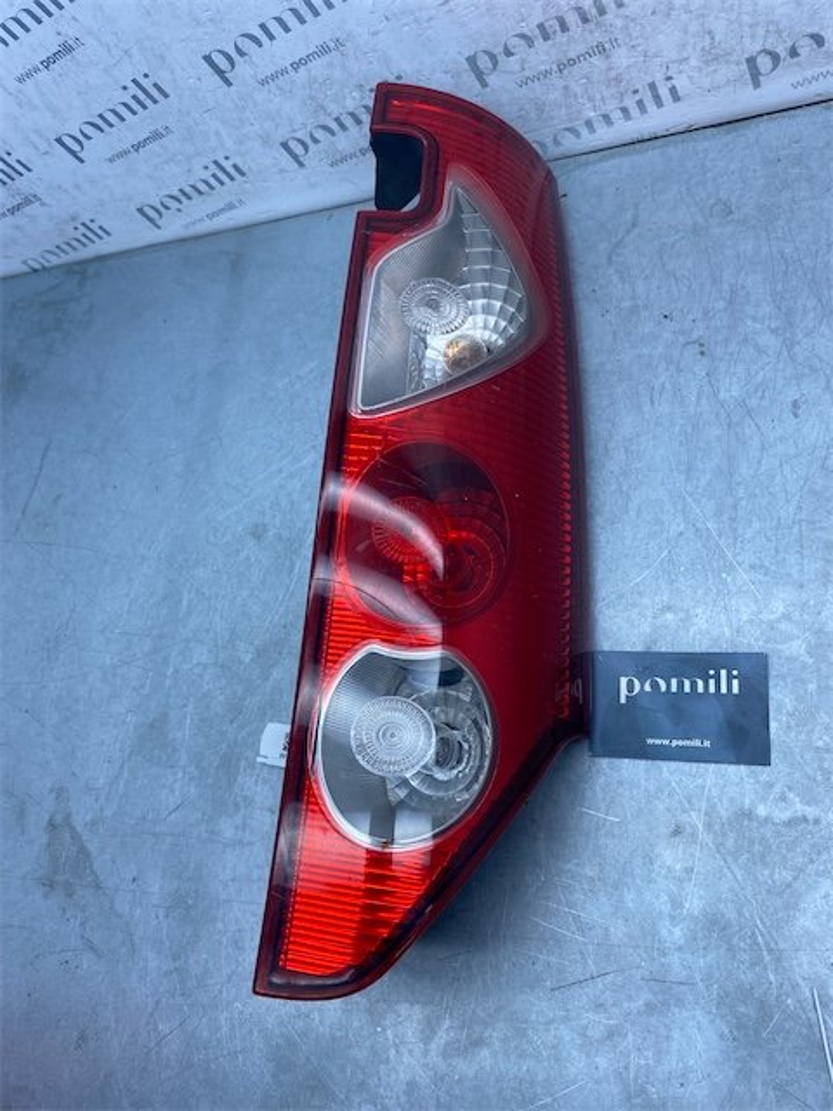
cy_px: 556
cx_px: 416
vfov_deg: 67.3
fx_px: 834
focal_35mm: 26
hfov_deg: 53.1
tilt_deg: -60.1
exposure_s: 1/728
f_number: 1.8
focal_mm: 4.25
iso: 32
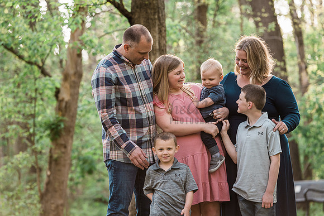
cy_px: 108
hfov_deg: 12.8
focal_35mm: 160
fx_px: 1440
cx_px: 162
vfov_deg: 8.6
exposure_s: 1/250
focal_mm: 160
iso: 500
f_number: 4.5
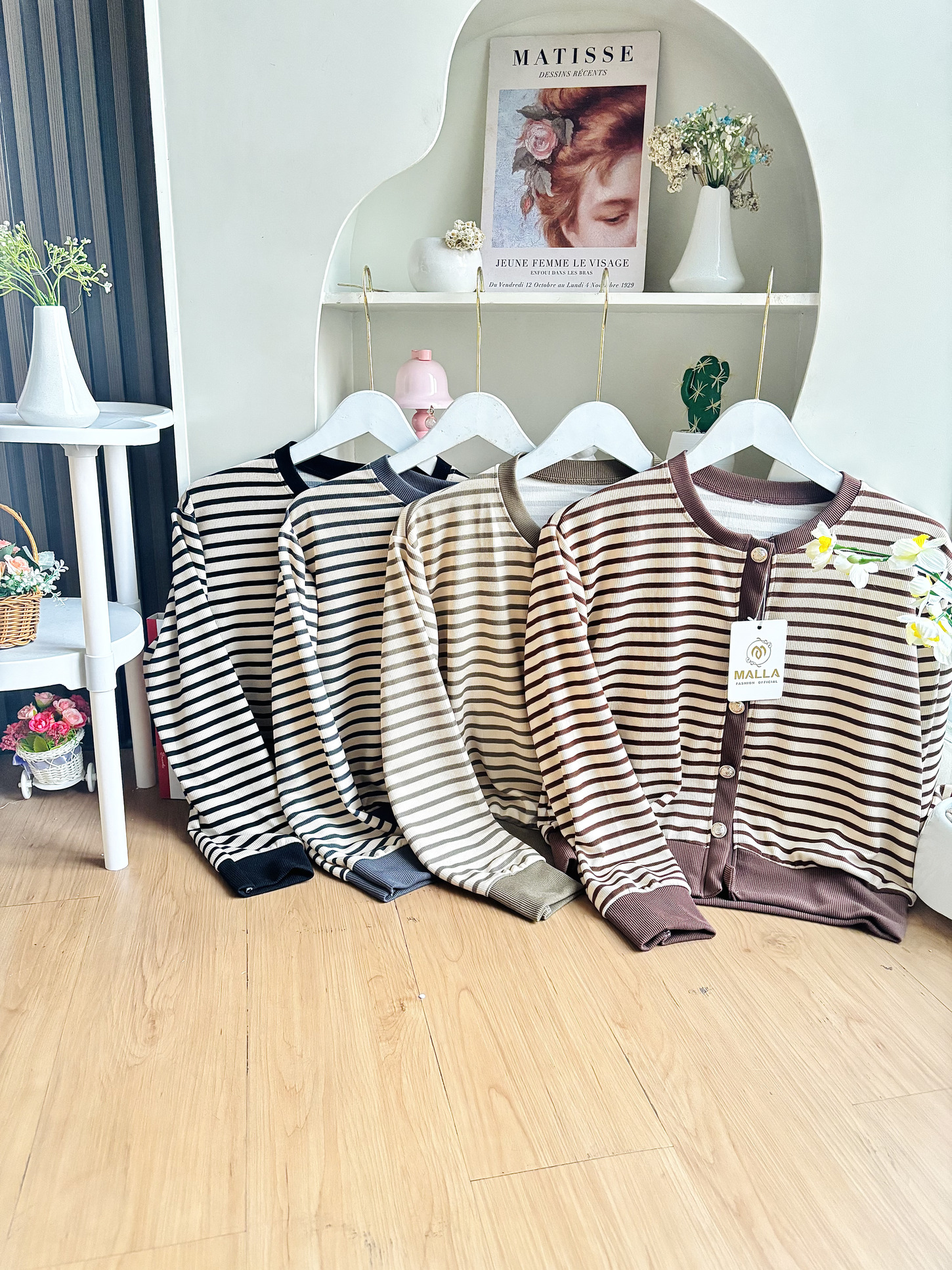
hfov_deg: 53.1
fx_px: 953
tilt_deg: -15.7
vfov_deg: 67.3
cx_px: 476
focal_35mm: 26
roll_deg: -1.1
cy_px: 635
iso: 500
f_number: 1.6
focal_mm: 5.96
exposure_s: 1/60
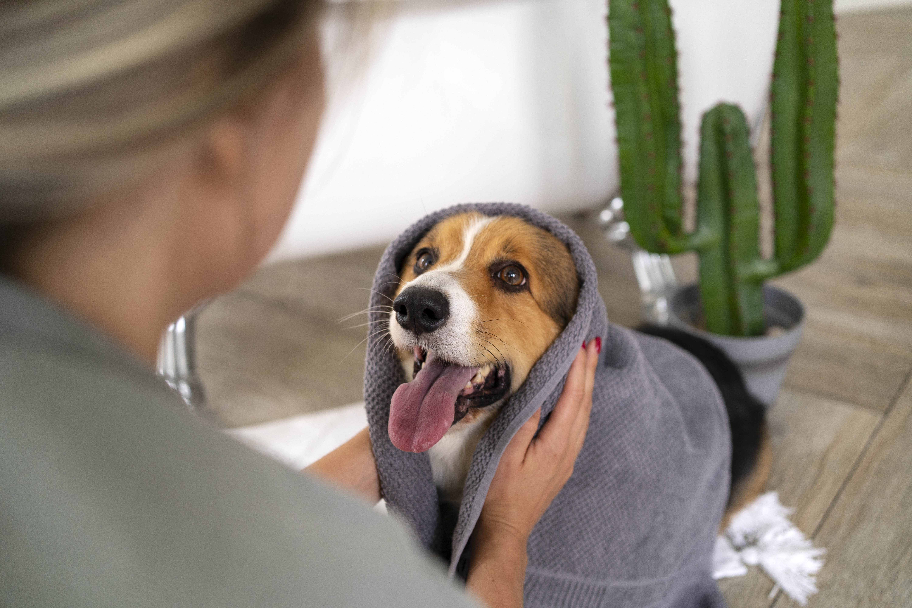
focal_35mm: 35
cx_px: 456
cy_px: 304
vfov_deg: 37.9
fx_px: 887
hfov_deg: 54.4
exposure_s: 1/200
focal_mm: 35
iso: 320
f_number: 3.2
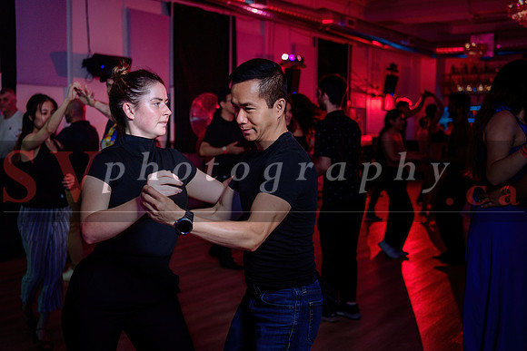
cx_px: 264
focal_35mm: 43
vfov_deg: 31.0
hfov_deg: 45.1
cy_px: 176
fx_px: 635
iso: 800
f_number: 3.2
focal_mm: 42
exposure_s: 1/50
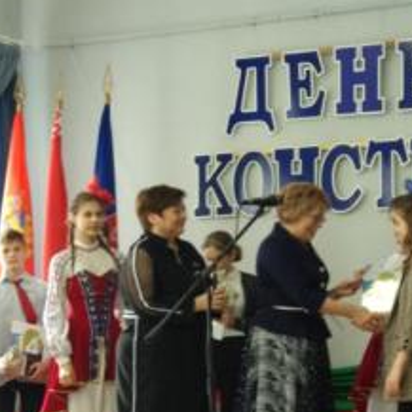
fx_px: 1427
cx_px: 215
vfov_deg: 16.3
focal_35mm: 106
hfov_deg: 16.4
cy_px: 341
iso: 500
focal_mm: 5.99
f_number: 2.6
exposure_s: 1/50
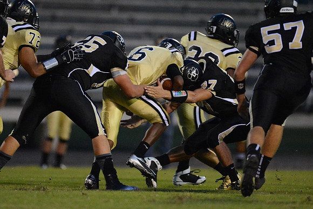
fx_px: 3478
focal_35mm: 400
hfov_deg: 5.2
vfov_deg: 3.4
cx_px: 156
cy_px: 104
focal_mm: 400
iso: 12800
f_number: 2.8
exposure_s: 1/800
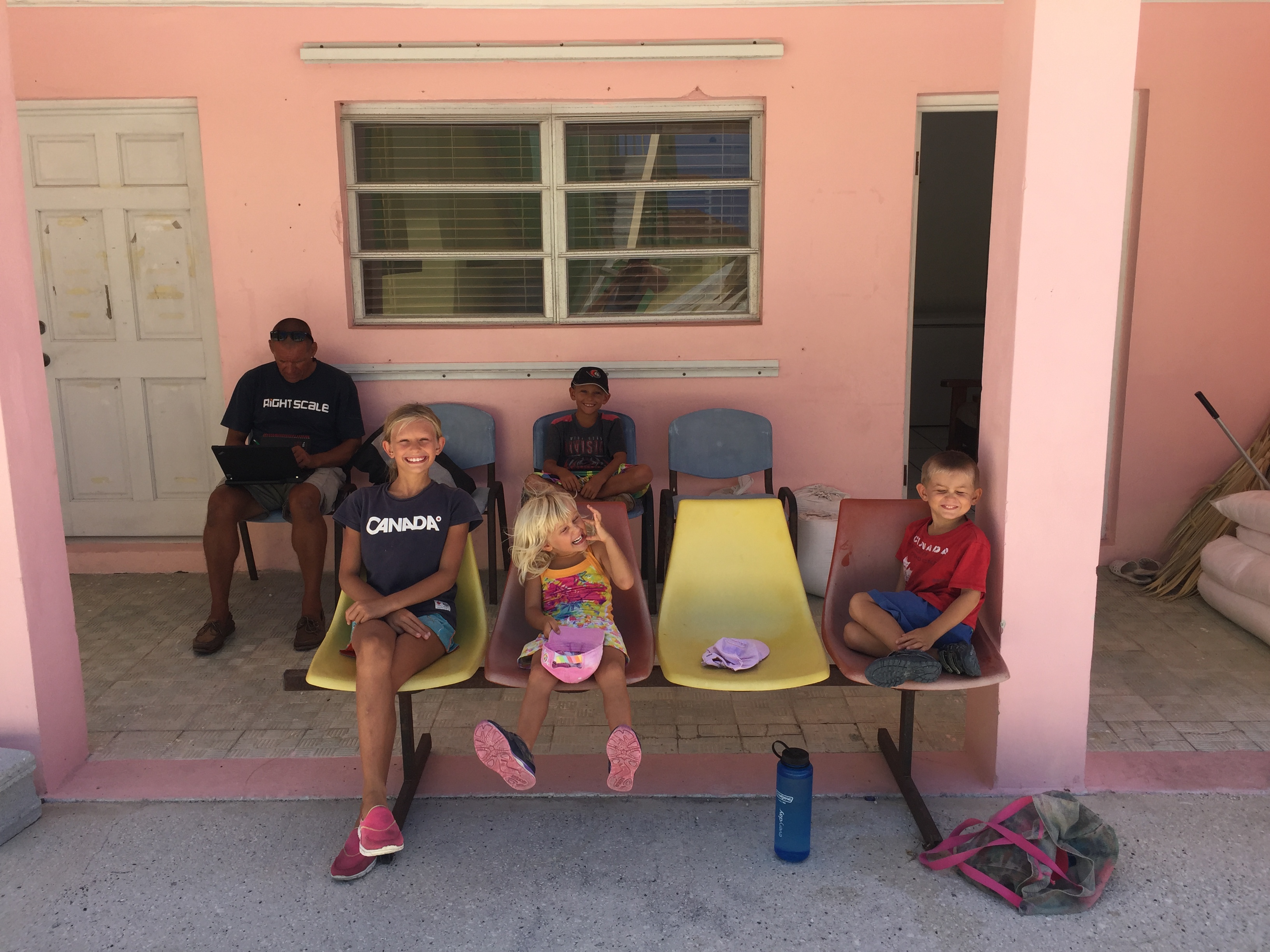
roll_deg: -1.3
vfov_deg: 48.2
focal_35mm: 29
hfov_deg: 61.7
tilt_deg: -10.7
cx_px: 635
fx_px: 1064
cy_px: 476
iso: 32
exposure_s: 1/879
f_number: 2.2
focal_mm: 4.15
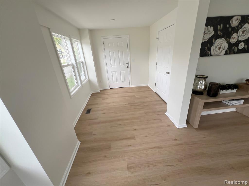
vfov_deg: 89.9
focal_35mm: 13
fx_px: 94
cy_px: 93
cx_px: 124
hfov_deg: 106.2
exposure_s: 1/147
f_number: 1.8
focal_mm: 1.57
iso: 32
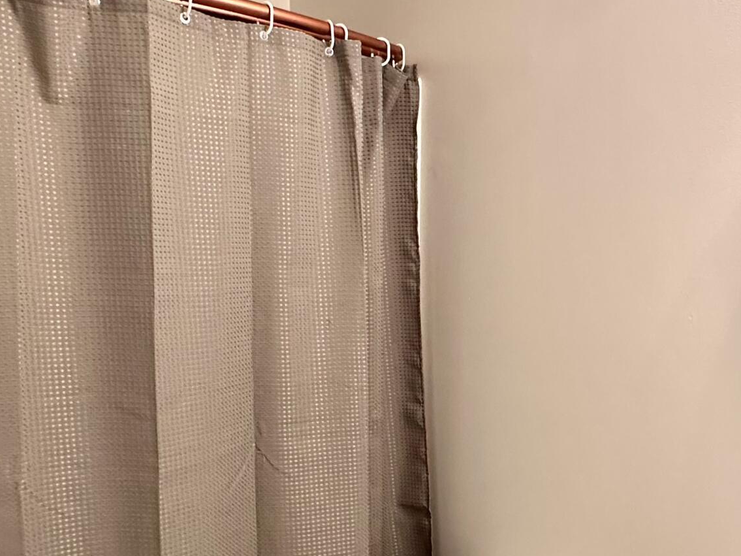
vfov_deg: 38.1
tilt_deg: -7.7
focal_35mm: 37
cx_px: 418
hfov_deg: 50.0
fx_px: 792
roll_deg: +0.0
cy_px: 384
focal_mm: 2.22
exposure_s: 1/60
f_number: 2.2
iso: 250
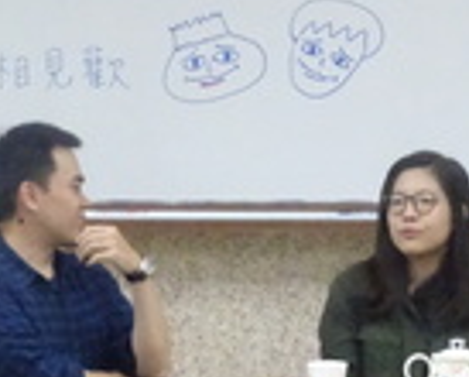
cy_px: 38
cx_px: 325
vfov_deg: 4.9
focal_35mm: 319
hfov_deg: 6.1
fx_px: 4434
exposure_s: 1/125
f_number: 5.6
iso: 3200
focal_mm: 19.1
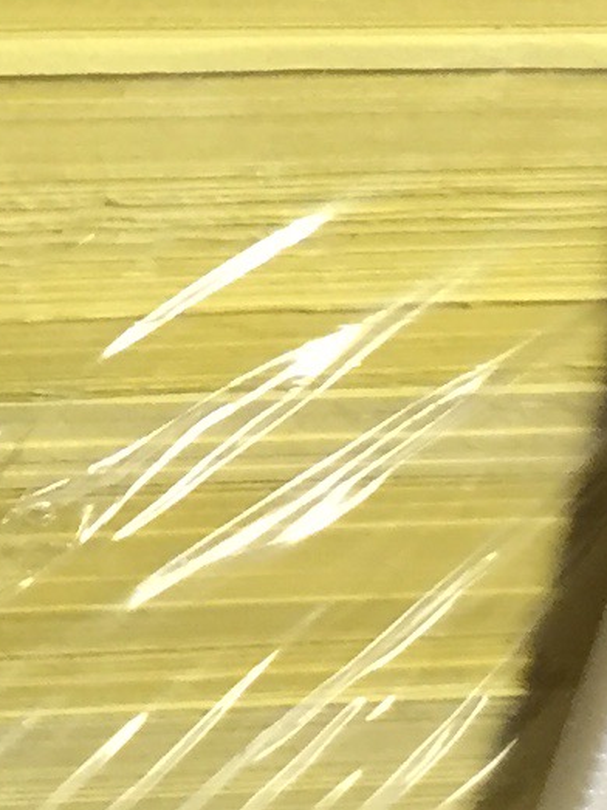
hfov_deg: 8.0
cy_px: -82
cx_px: -283
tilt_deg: -34.7
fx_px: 4234
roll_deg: -8.0
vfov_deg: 10.8
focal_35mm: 181
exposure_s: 1/30
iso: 32
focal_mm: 4.15
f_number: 2.2
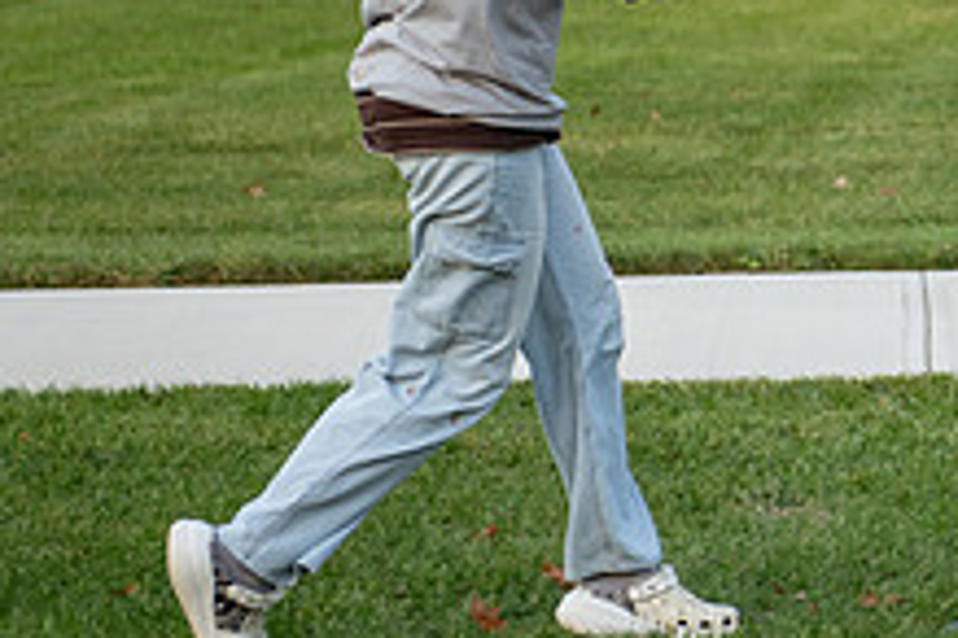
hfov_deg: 11.5
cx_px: 1159
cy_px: 125
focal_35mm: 175
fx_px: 4657
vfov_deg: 7.8
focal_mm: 66
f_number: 3.2
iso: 800
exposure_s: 1/320
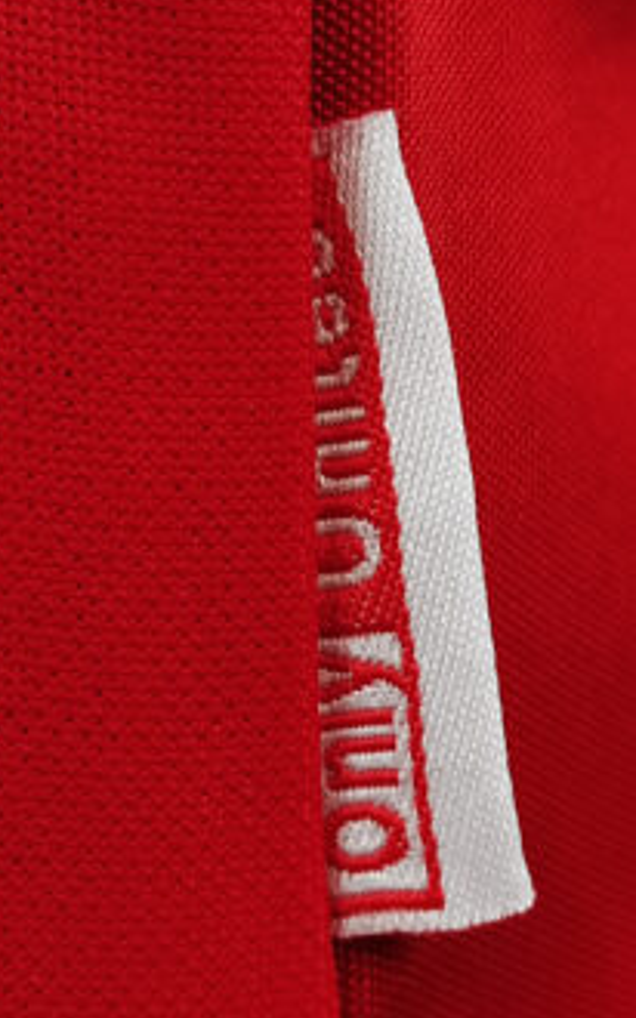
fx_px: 2137
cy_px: 528
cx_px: 435
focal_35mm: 77
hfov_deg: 16.9
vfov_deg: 26.8
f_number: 1.8
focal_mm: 5.58
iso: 160
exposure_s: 1/50
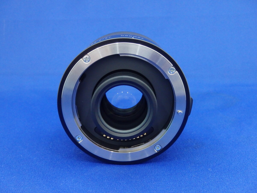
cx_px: 128
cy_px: 96
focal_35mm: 38
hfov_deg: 49.0
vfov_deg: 37.7
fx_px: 282
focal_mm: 6.8
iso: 800
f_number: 4.6
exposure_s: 1/25
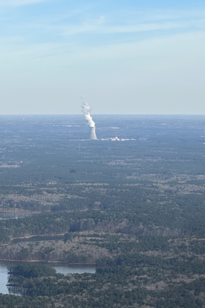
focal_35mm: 143
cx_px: 46
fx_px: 1221
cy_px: 205
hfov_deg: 9.6
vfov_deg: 14.3
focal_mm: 9
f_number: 2.8
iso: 32
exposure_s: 1/483
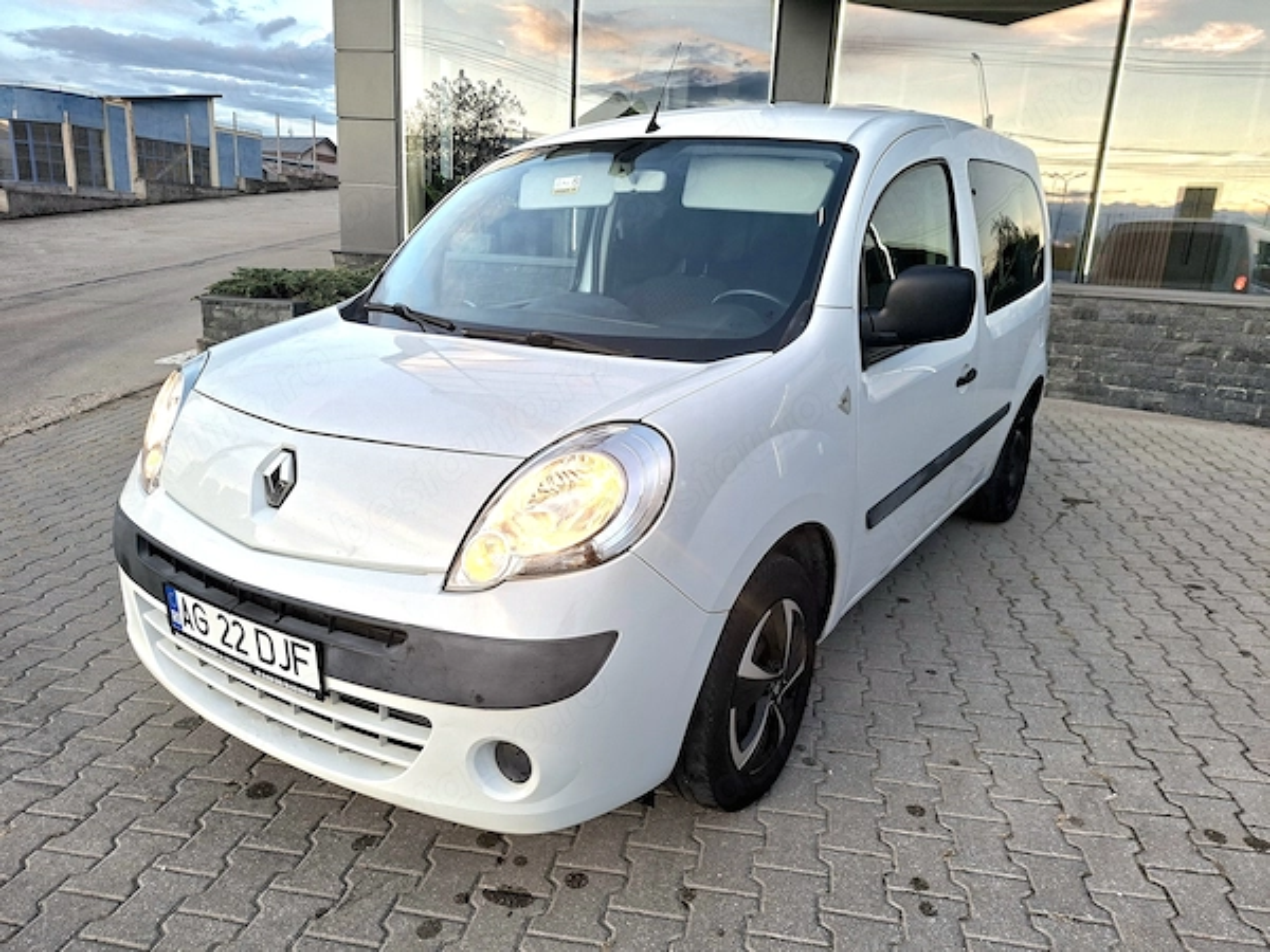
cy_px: 476
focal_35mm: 23
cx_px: 635
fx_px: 844
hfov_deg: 73.9
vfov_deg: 58.9
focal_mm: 5.54
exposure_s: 1/100
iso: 64
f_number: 1.8
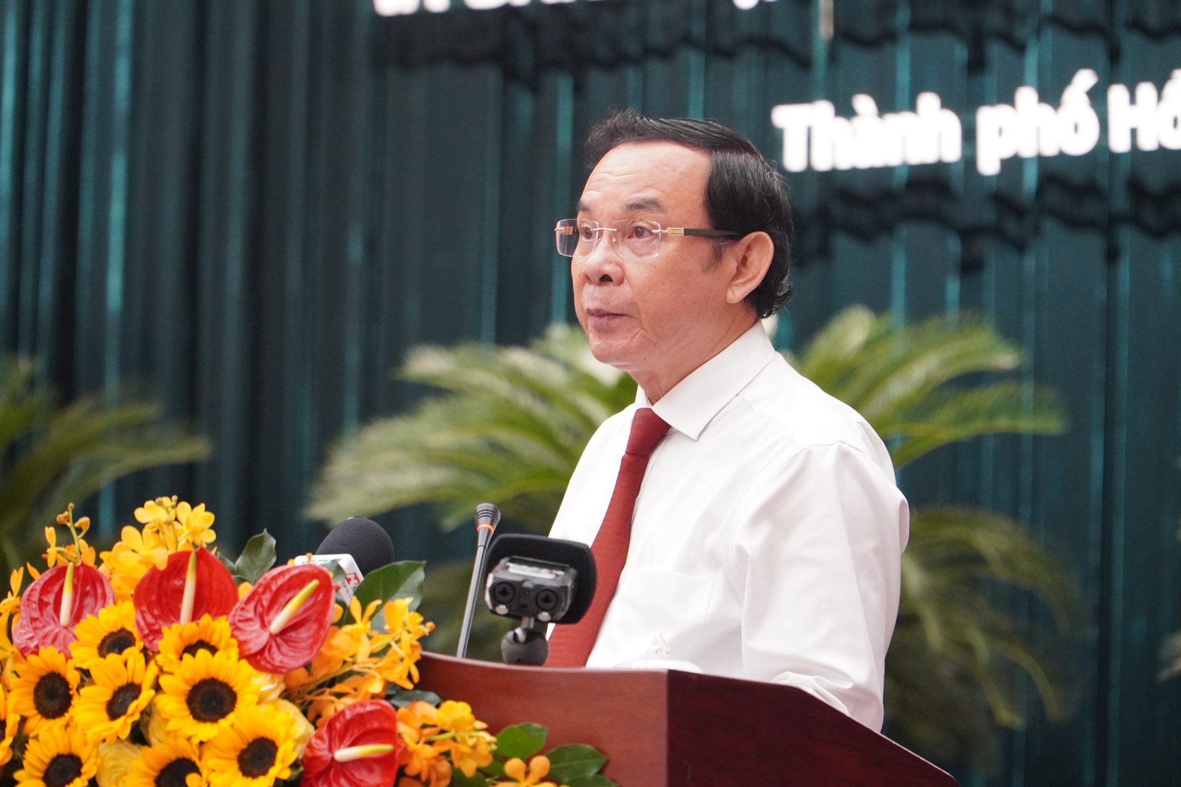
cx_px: 590
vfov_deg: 8.7
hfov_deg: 13.0
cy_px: 394
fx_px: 5166
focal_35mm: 158
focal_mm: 105
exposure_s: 1/160
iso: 3200
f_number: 4
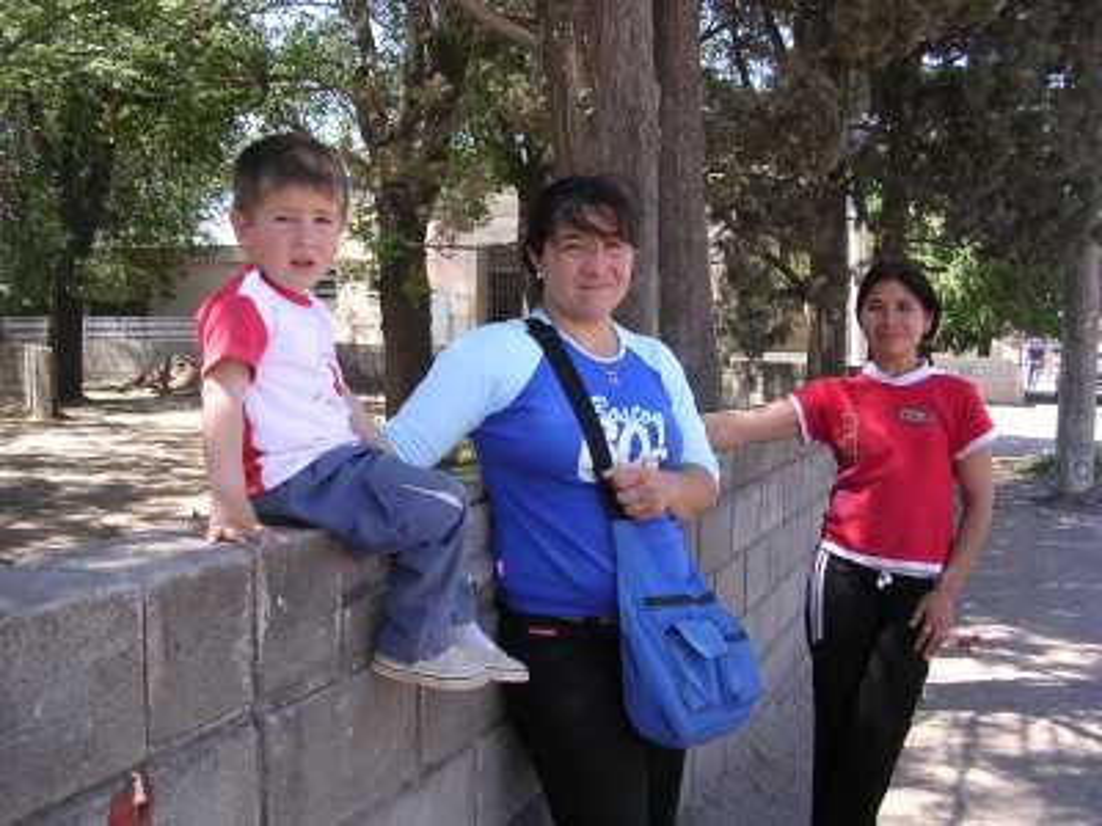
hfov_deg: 49.0
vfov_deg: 37.7
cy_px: 413
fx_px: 1210
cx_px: 551
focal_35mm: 38
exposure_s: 1/255
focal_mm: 5.8
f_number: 2.8
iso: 100
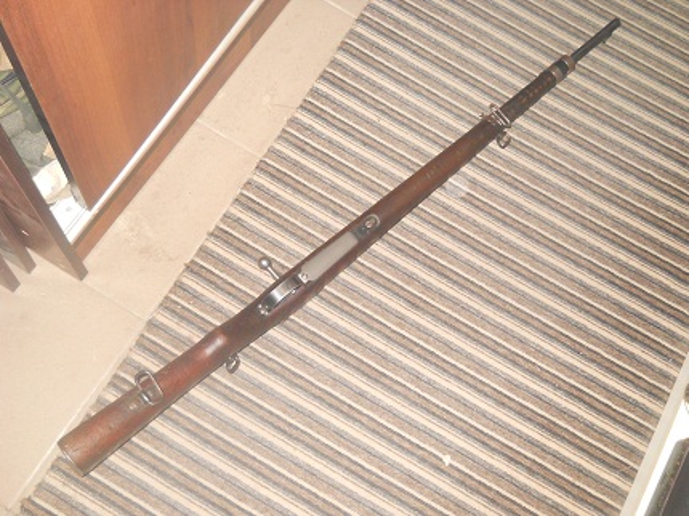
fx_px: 816
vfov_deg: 35.1
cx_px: 344
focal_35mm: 41
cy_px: 258
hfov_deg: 45.8
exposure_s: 1/30
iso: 250
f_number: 3.1
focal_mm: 6.72
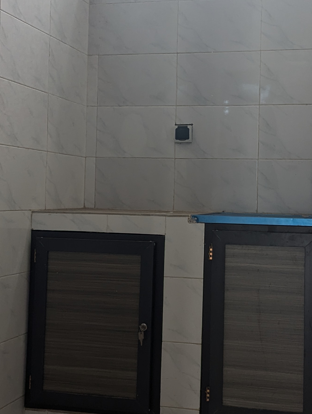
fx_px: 659
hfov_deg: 26.5
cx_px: 207
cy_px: 177
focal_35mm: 55
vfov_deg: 34.8
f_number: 1.85
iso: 119
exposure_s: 1/163
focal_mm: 6.81
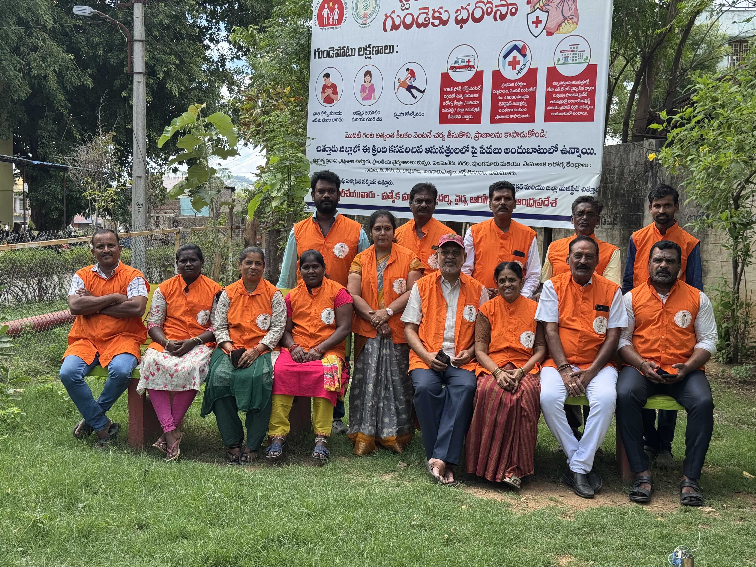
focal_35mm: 48
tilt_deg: -3.1
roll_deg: -0.9
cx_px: 378
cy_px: 284
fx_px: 1048
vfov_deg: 30.3
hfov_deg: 39.7
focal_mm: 6.76
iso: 64
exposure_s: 1/900
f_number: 1.78
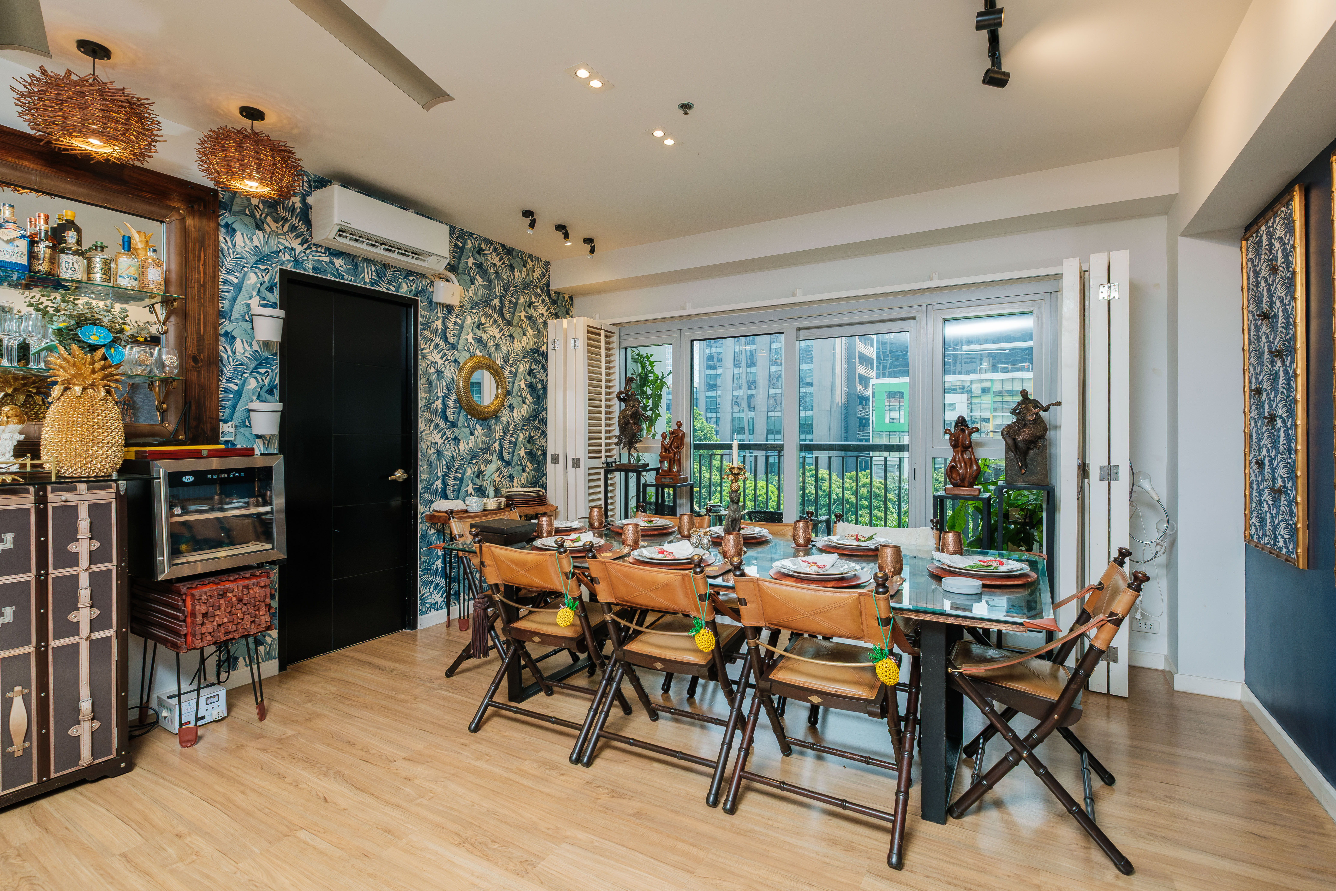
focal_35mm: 17
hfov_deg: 93.3
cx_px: 668
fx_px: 631
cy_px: 446
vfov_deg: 70.4
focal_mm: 11
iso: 1250
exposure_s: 1/125
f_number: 7.1
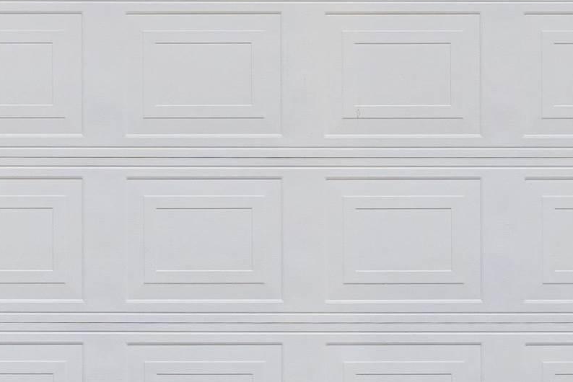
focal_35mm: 116
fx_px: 1847
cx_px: 272
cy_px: -122
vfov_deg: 11.5
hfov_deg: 17.6
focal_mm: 30
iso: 200
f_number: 10
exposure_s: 1/400
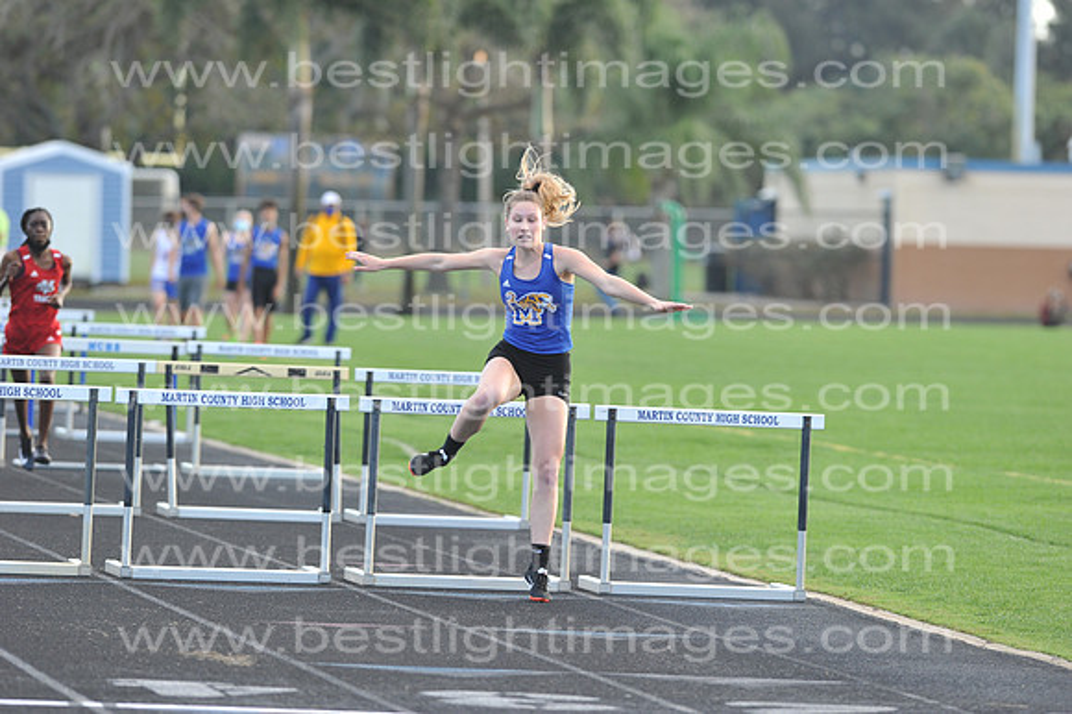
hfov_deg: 6.9
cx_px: 536
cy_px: 357
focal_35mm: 300
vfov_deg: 4.6
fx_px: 8928
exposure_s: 1/800
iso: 800
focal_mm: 300
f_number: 4.5
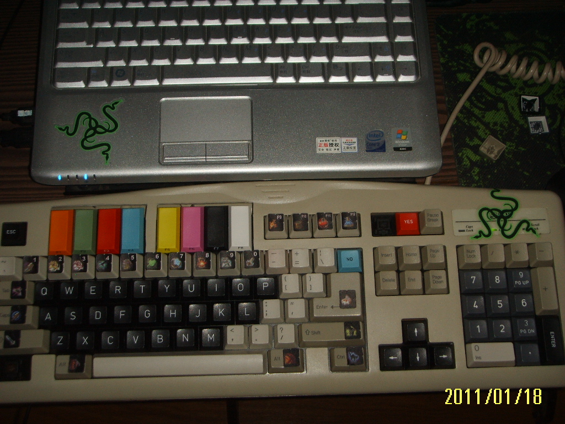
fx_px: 734
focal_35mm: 45
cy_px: 212
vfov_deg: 32.2
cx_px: 282
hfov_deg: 42.1
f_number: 3.7
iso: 100
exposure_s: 1/45
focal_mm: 7.7
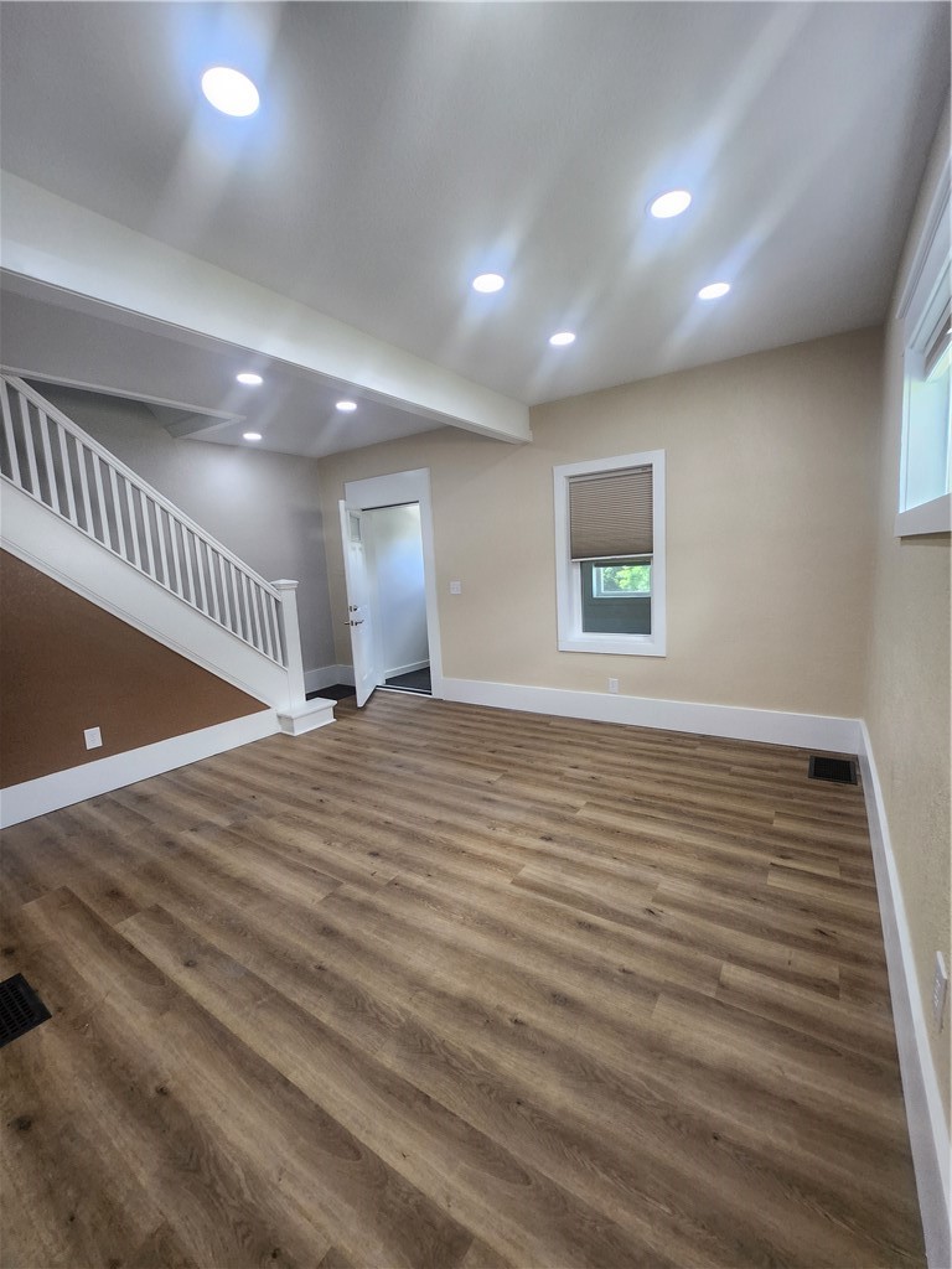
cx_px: 476
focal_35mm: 13
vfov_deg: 106.2
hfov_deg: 89.9
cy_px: 634
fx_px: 477
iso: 125
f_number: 2.2
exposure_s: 1/60
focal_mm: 1.7
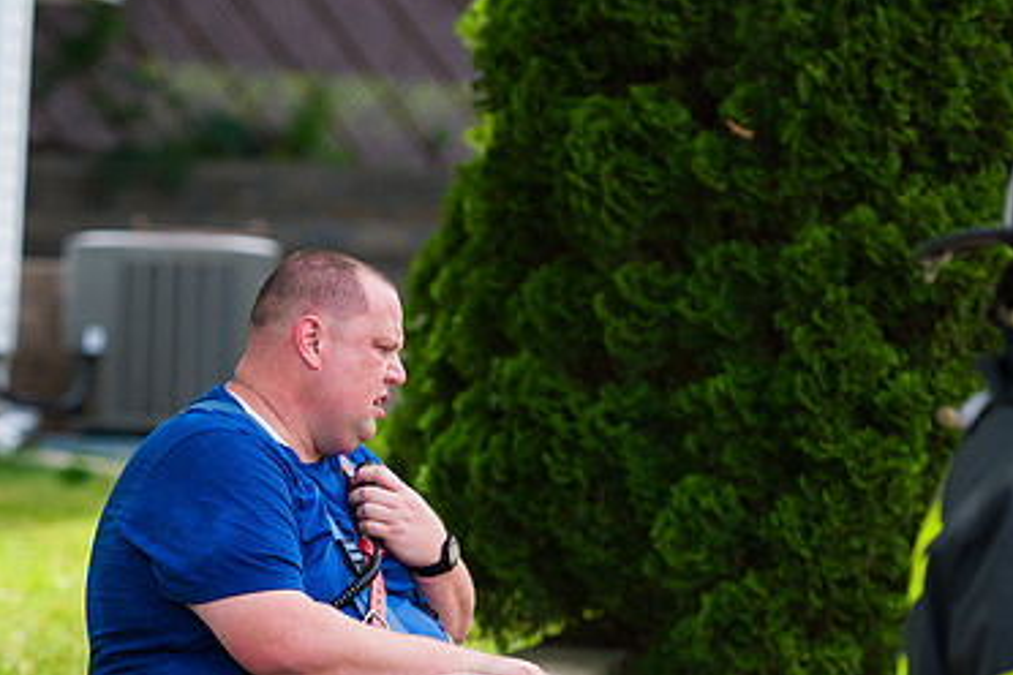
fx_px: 5487
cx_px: 305
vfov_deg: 7.0
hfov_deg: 10.5
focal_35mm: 195
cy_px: 504
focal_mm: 125
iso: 200
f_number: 3.2
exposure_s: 1/800
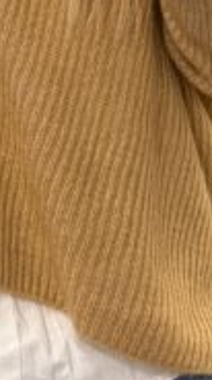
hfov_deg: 10.8
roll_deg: +0.8
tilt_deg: -32.1
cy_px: 8
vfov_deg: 18.8
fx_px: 1113
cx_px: 38
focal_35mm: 111
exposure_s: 1/50
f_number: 1.78
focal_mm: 6.76
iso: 200
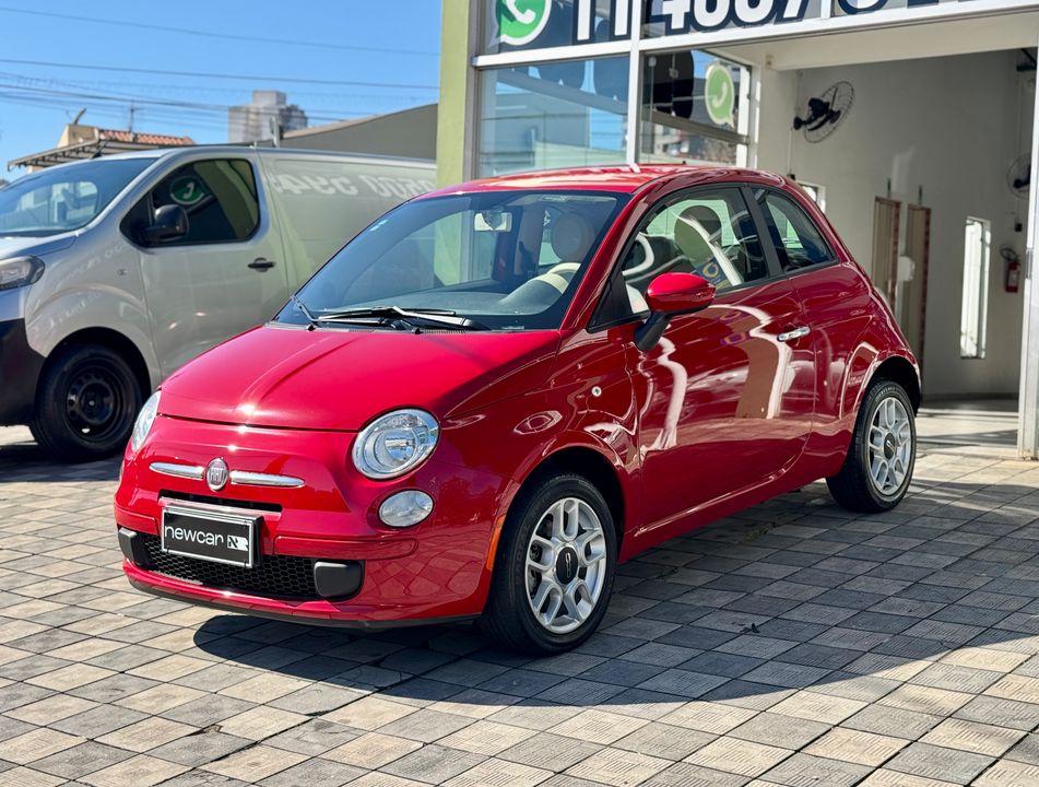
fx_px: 1446
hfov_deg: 39.5
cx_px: 520
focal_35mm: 48
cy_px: 394
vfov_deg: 30.4
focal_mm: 6.76
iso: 64
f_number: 1.78
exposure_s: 1/783
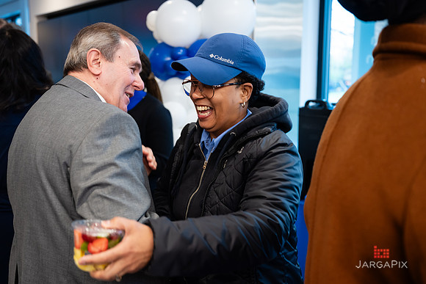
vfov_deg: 35.1
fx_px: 449
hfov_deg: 50.7
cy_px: 142
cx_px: 213
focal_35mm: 38
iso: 800
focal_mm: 37
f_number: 3.2
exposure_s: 1/200
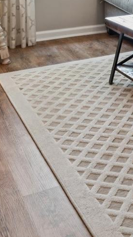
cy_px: -77
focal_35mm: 71
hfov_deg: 15.8
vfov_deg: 25.4
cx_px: 193
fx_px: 444
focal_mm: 16.2
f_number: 13
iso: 100
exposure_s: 1/2
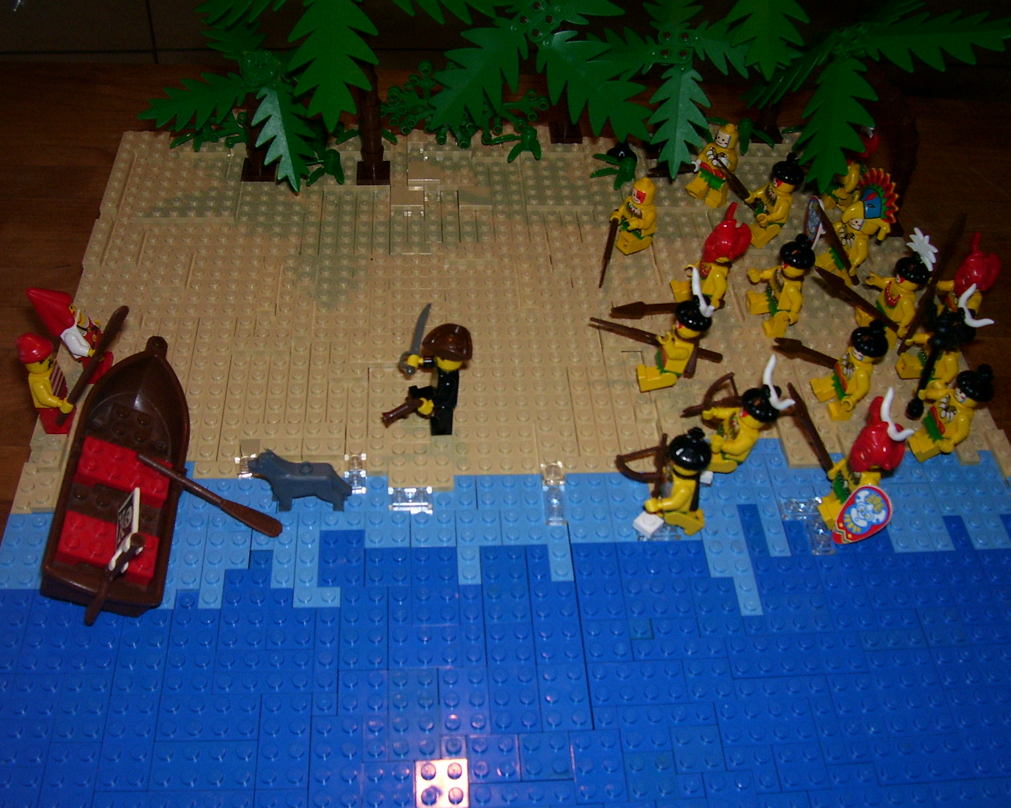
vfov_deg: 41.1
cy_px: 398
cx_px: 506
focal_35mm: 36
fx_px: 1077
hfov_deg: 50.3
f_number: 2.7
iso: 125
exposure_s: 1/60
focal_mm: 5.6
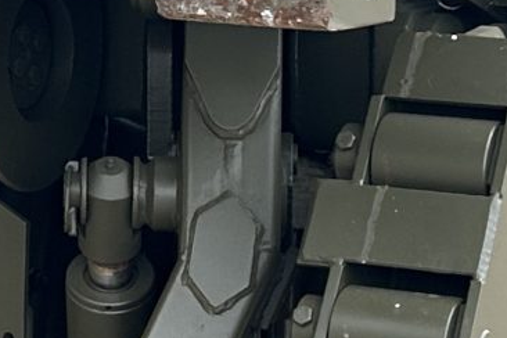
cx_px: 51
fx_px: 2662
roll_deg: -1.7
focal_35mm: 189
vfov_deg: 7.1
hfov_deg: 10.8
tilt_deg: -0.1
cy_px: -220
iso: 50
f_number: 1.5
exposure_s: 1/1724
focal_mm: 5.7
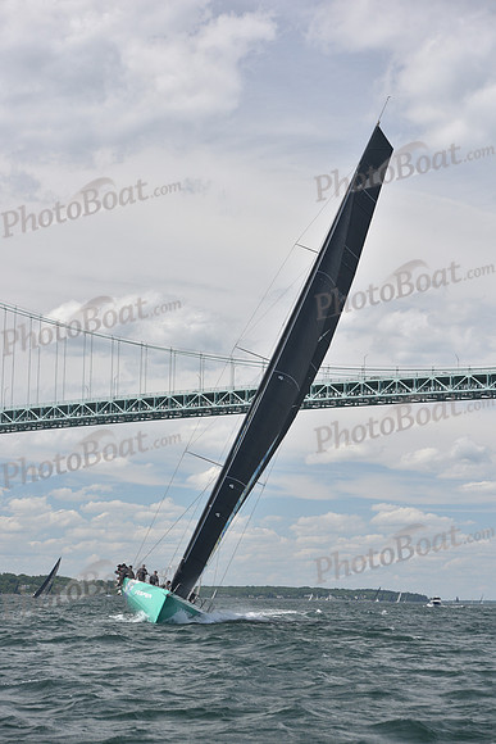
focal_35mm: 82
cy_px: 372
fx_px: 1694
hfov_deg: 16.7
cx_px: 248
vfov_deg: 24.8
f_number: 6.3
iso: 320
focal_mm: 82
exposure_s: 1/800
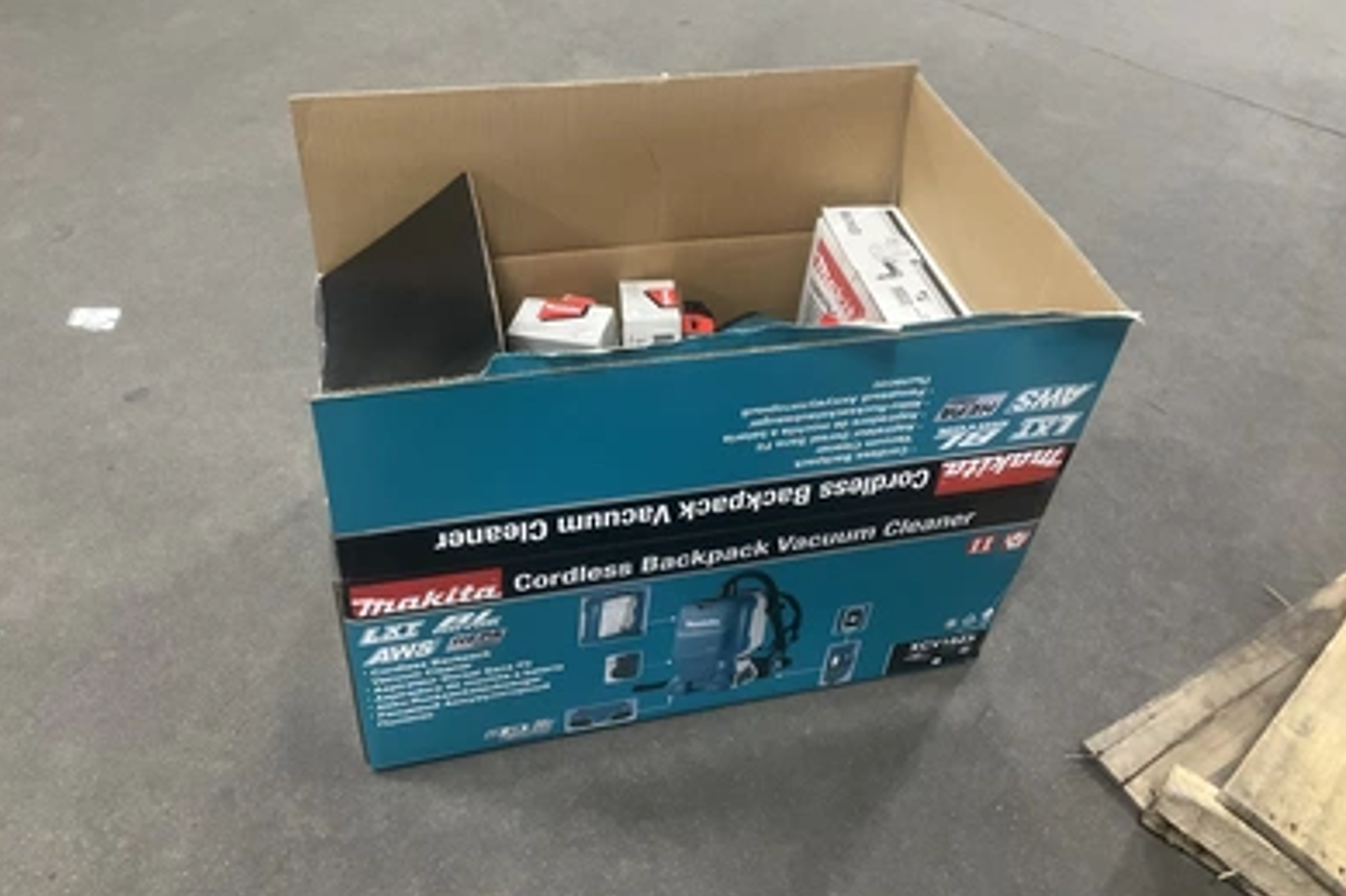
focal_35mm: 31
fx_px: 1159
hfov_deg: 60.3
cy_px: 381
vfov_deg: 42.2
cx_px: 675
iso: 250
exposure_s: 1/30
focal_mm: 3
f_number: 1.8
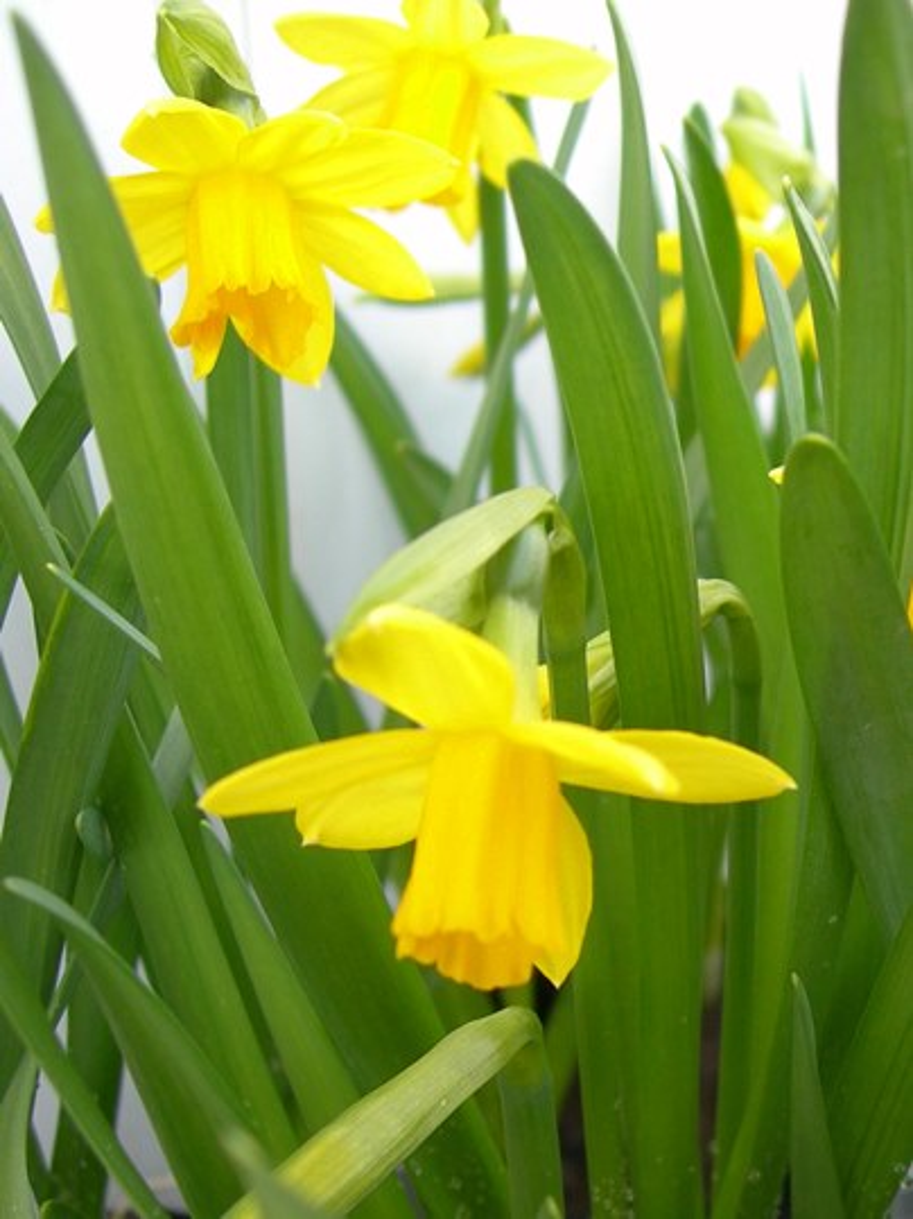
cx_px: 456
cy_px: 610
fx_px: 1337
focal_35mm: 38
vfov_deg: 49.0
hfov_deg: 37.7
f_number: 2.8
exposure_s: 1/97.6
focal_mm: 7.8
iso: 50
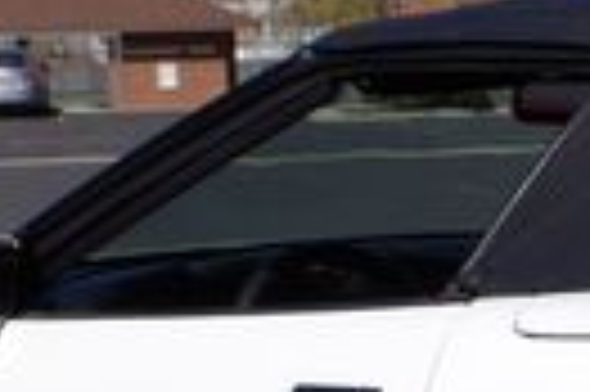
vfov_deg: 8.2
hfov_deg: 11.9
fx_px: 2717
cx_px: 856
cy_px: 475
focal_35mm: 166
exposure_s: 1/400
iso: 100
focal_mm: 23.13
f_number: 8
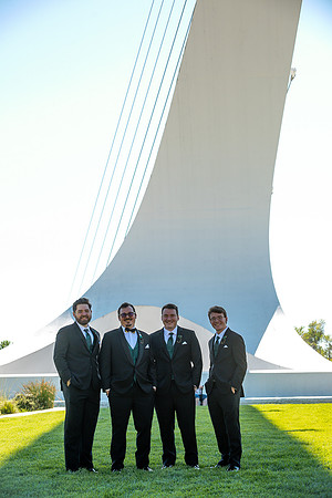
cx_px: 166
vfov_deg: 24.8
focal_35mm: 82
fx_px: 1134
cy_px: 249
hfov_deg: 16.7
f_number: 5.6
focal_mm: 82
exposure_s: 1/800
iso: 400
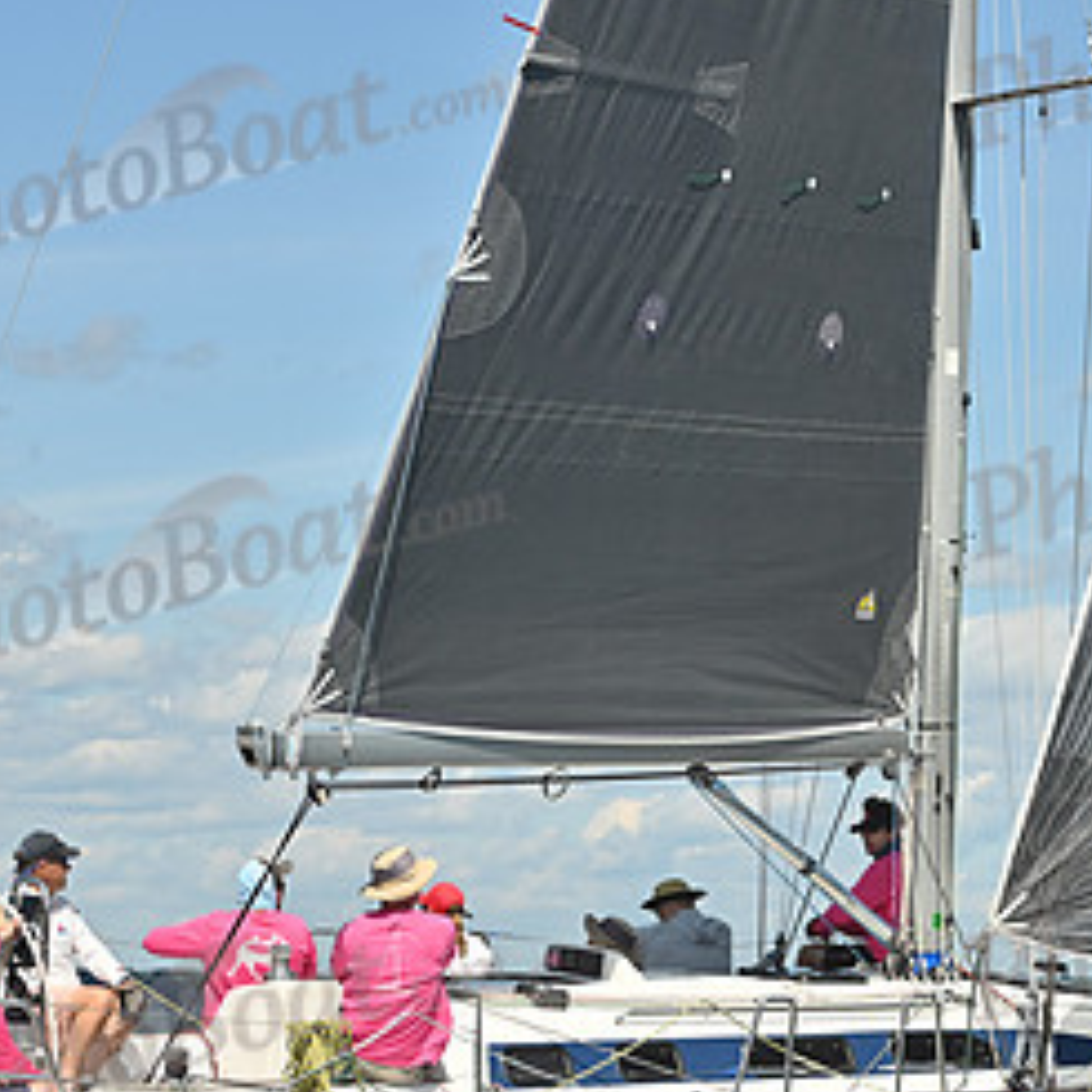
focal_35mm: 141
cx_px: 740
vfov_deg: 12.4
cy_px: 738
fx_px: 5032
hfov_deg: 12.4
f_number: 8
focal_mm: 70
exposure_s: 1/1250
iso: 250
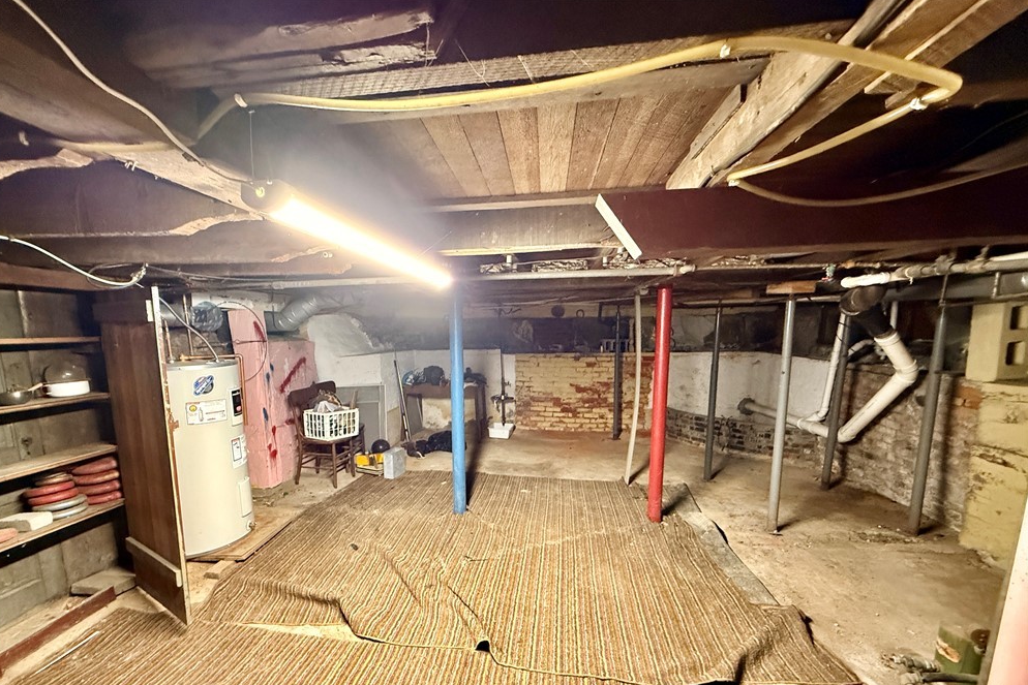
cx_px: 500
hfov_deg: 100.4
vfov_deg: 76.9
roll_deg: +1.1
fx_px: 428
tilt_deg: -7.5
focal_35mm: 15
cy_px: 393
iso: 1000
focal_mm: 2.22
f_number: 2.2
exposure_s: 1/40
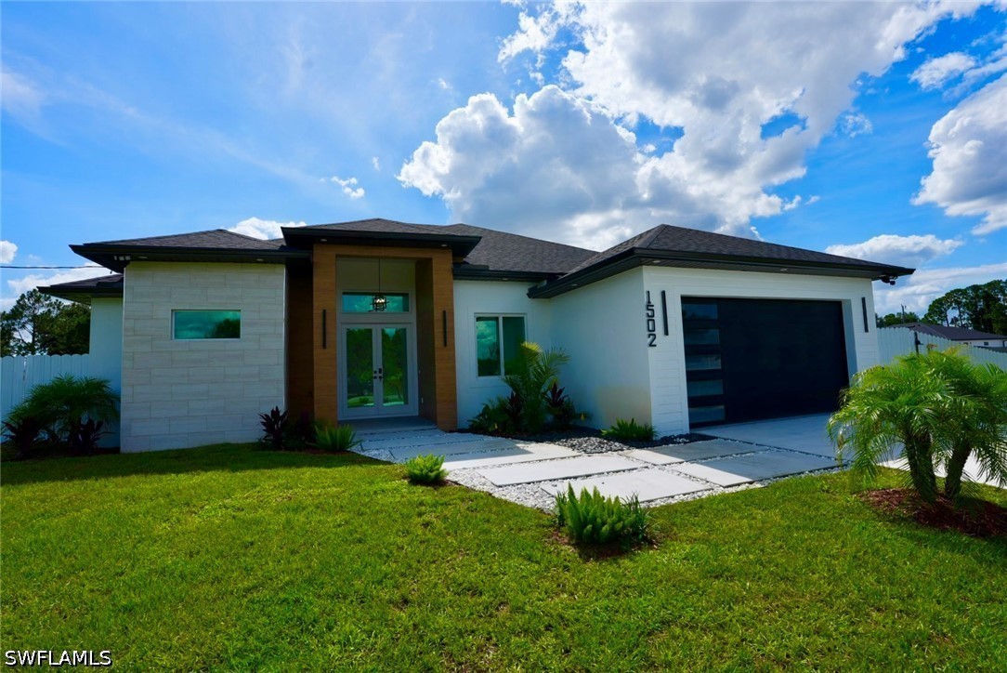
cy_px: 336
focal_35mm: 16
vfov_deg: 73.8
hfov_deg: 96.7
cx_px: 504
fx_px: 448
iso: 100
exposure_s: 1/400
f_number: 8
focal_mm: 16
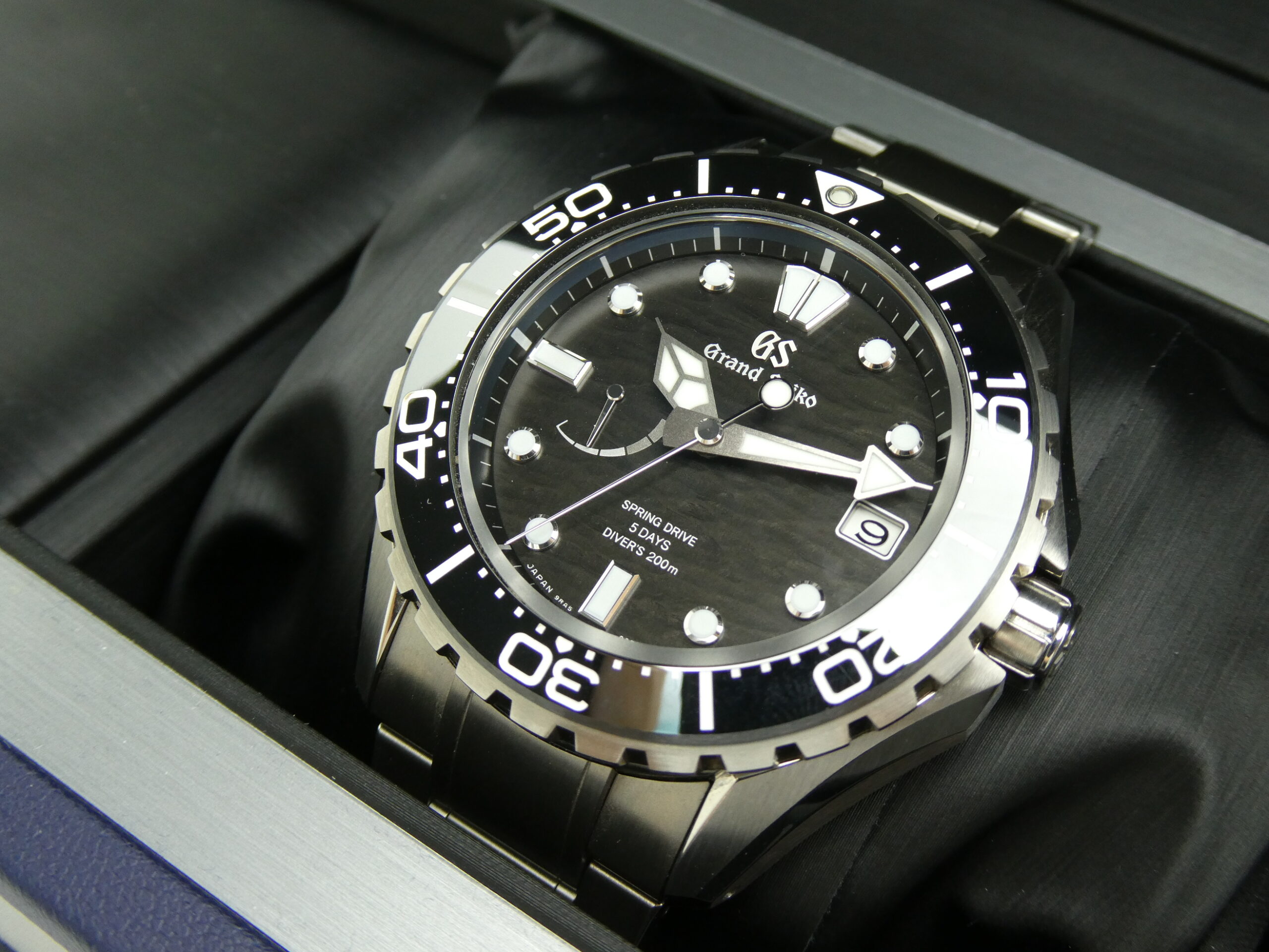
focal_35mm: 44
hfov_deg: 42.9
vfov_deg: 32.9
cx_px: 634
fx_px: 1613
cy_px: 476
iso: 250
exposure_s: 1/80
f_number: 3.9
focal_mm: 7.8
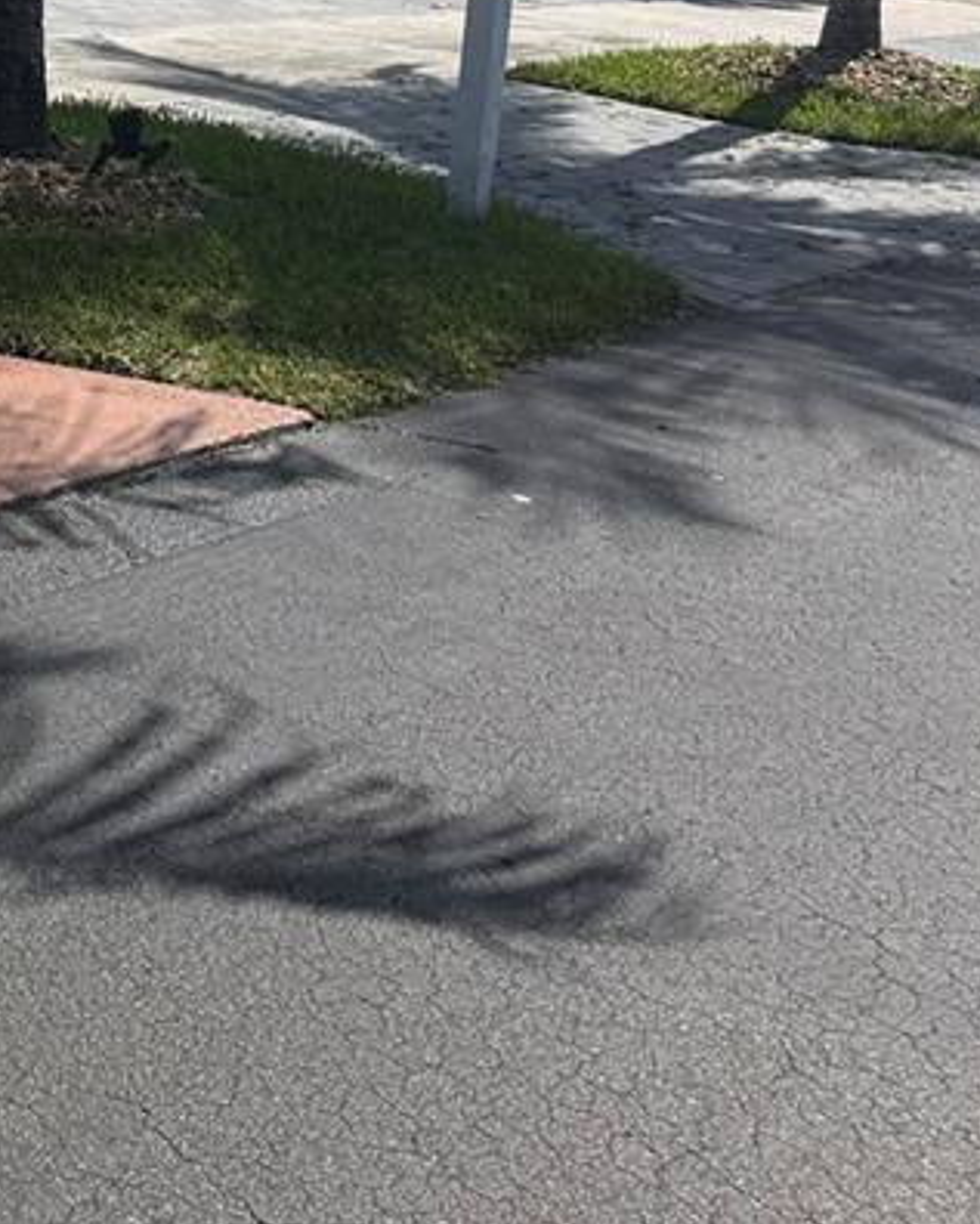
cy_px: -170
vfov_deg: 24.7
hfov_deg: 20.5
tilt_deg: -1.8
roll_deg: -3.8
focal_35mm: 71
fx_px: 2573
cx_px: -111
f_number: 1.78
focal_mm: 6.76
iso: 80
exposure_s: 1/6711
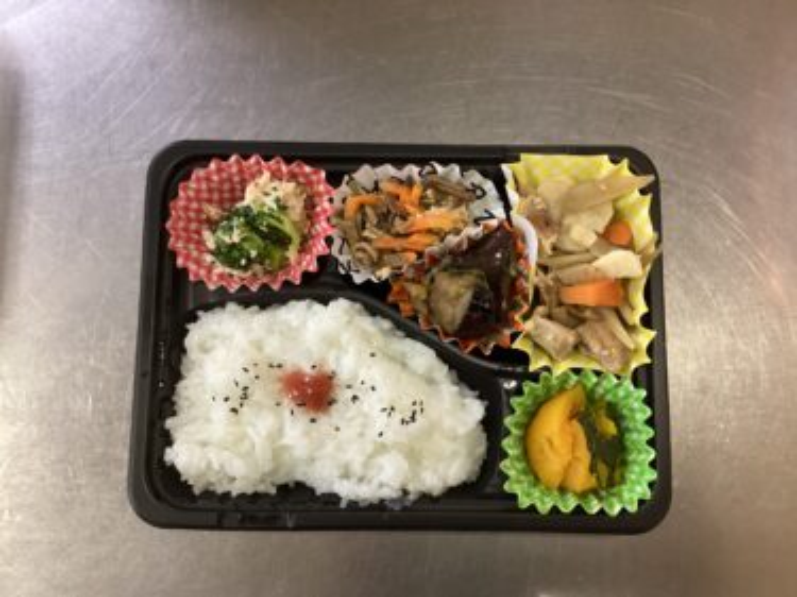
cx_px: 398
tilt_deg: -80.9
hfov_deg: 58.4
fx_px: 714
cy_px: 298
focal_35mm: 31
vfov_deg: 45.4
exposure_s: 1/60
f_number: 2.4
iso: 400
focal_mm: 3.3
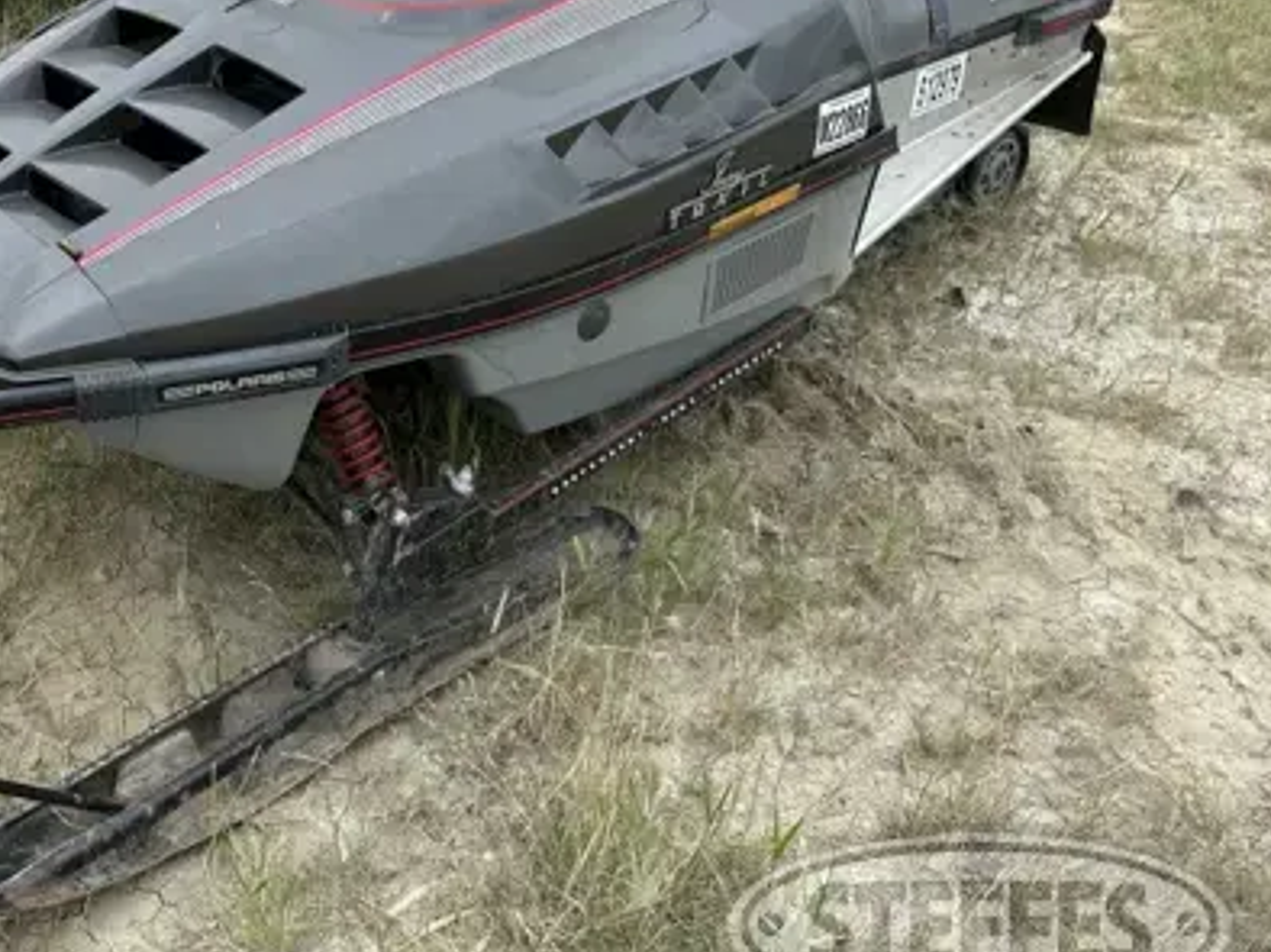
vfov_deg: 36.2
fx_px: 1431
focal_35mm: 39
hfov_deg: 45.6
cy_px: 281
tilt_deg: -28.6
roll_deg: -0.8
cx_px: 268
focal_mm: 6.86
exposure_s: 1/1949
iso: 80
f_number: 1.78
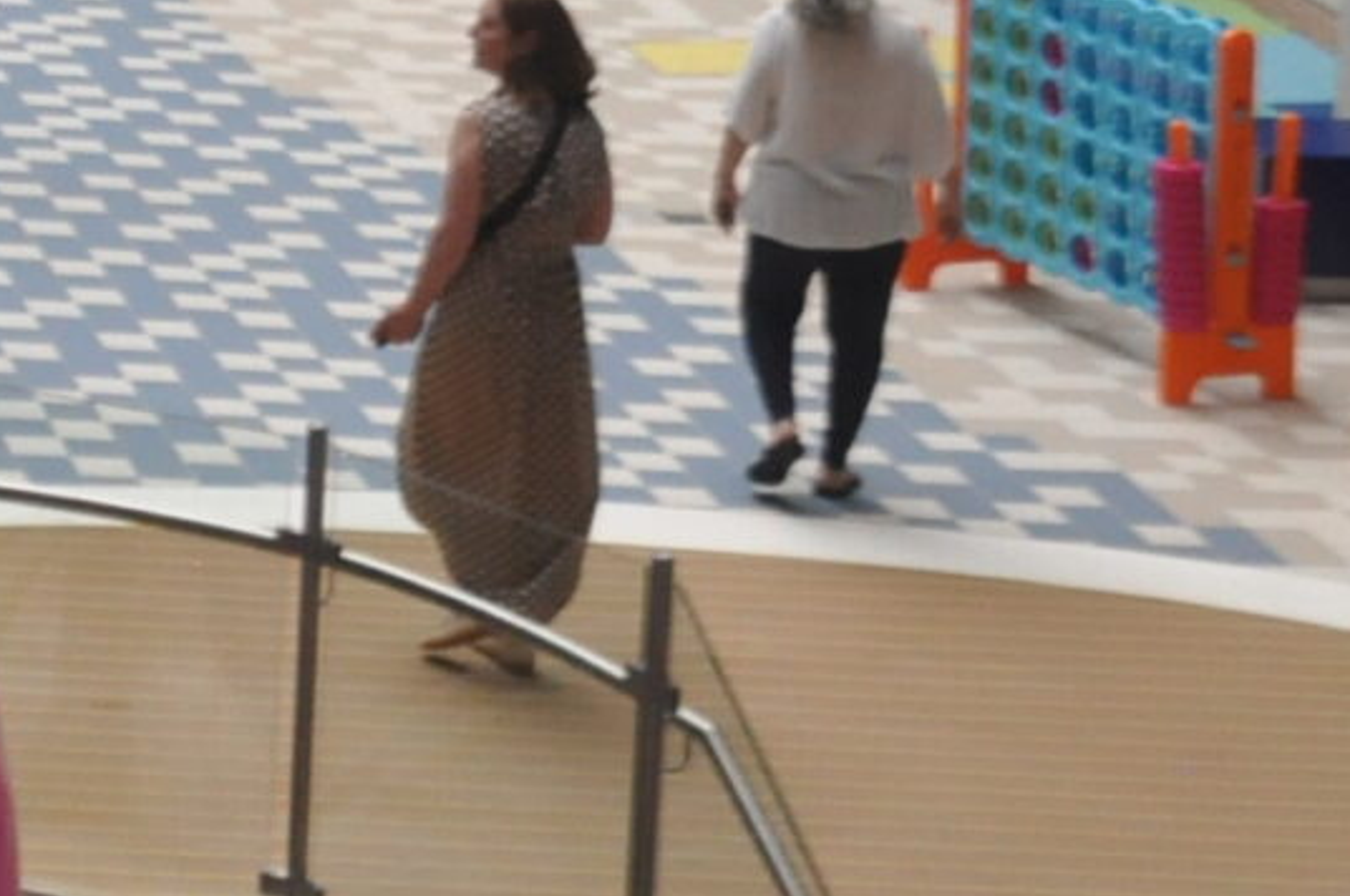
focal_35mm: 150
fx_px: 5633
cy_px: -1012
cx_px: -1342
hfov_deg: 12.1
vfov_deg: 8.5
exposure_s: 1/1000
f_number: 7.1
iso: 1250
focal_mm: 21
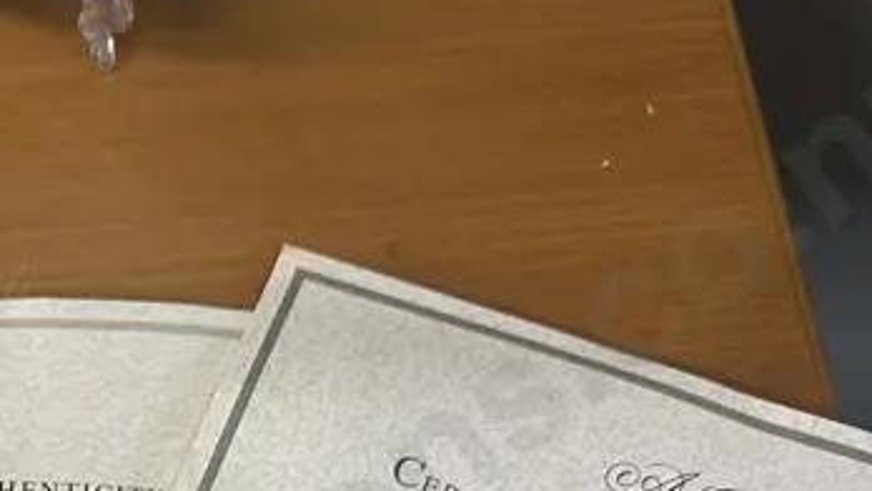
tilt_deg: -71.0
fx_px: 1781
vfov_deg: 14.1
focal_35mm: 77
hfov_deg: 25.6
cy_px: 854
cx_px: -80
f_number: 1.78
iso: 160
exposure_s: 1/100
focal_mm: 6.86
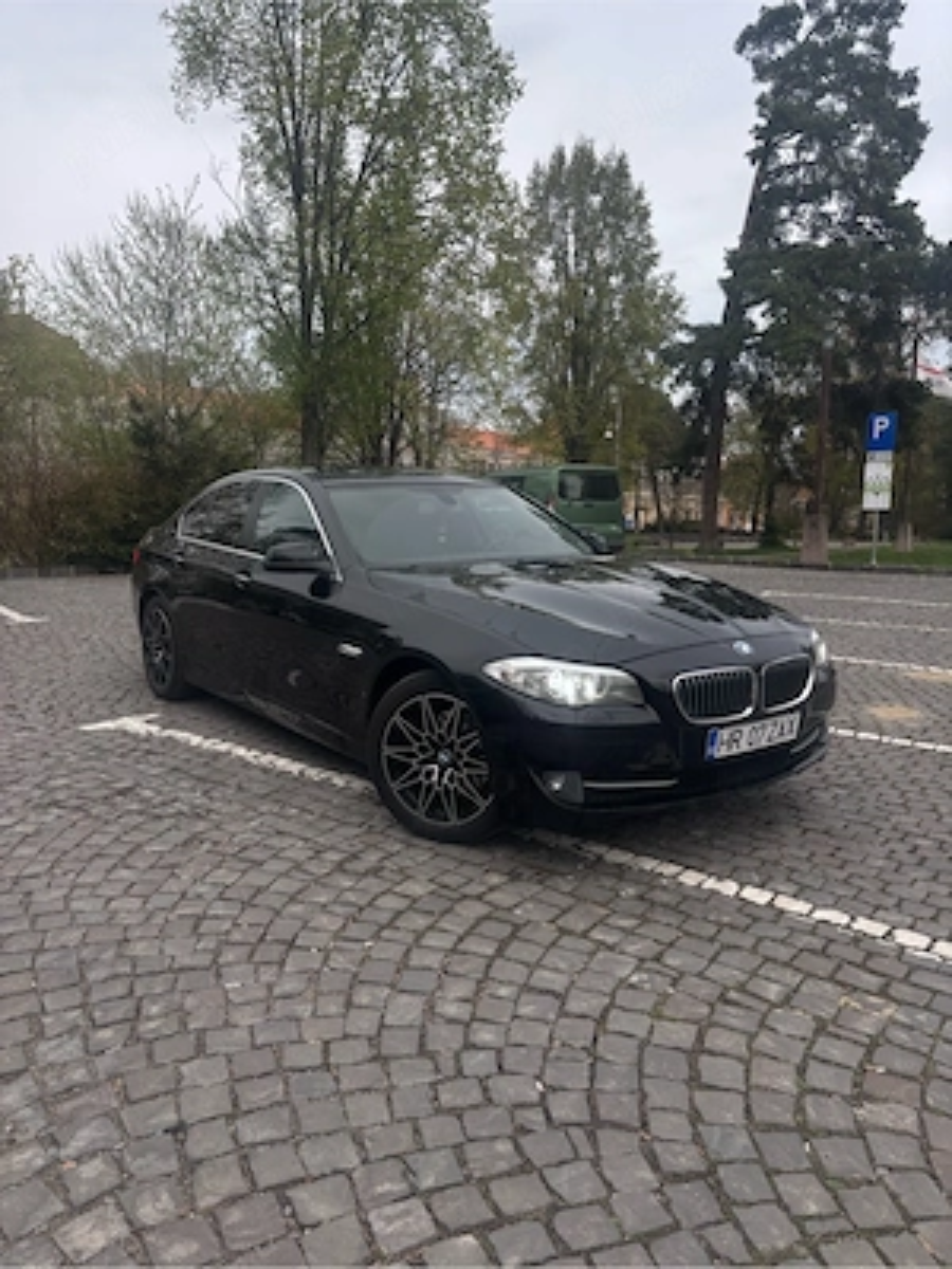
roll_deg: +0.6
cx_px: 476
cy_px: 634
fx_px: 953
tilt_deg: -6.0
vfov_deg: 67.3
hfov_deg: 53.1
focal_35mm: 26
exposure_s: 1/237
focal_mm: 5.96
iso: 40
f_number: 1.6
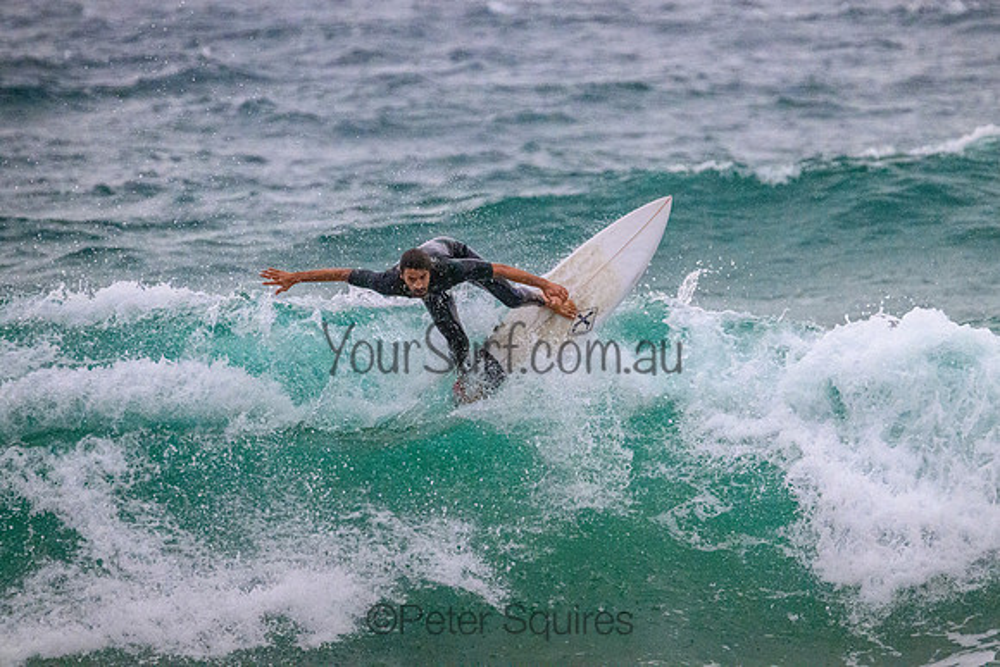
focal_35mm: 676
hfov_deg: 3.0
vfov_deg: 2.0
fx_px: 18783
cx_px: 563
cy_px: 291
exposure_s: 1/2000
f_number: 11
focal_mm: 600
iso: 8000
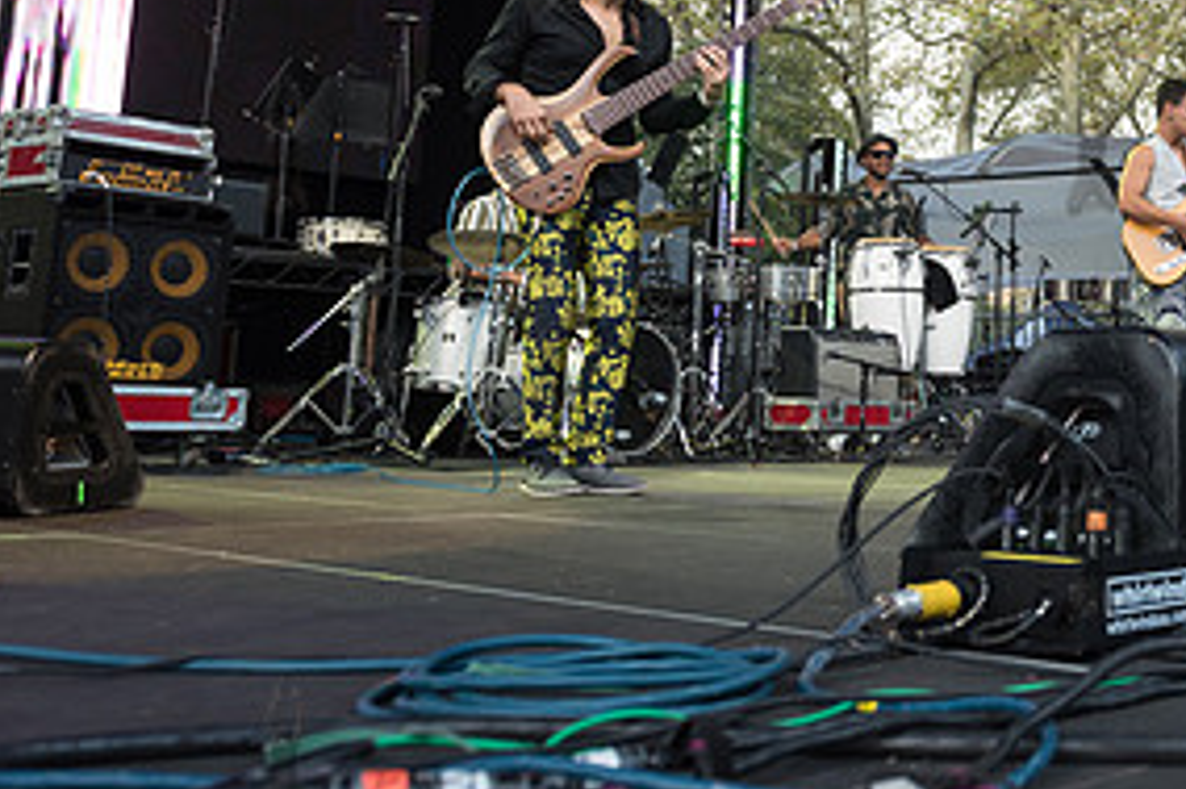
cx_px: 1090
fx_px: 1613
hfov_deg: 37.5
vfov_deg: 26.9
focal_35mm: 49
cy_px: 140
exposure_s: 1/320
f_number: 4
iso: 640
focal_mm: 24
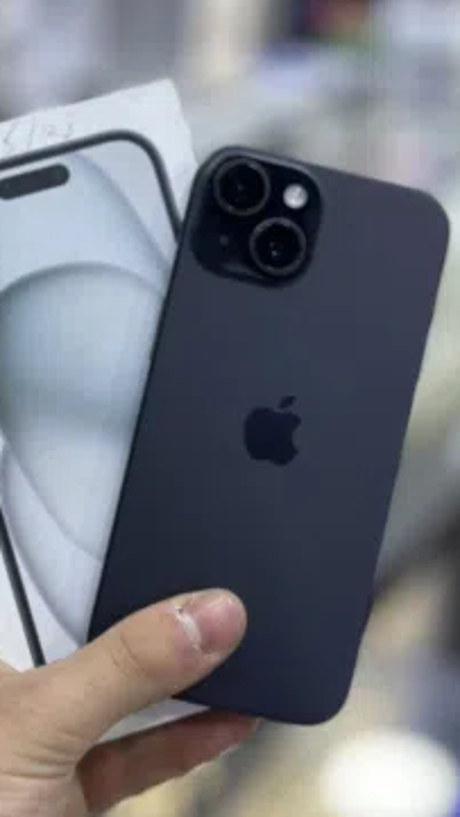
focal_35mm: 58
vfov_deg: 36.0
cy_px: 414
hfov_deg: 20.6
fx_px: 1258
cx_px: 152
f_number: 1.78
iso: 80
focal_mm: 6.86
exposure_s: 1/100
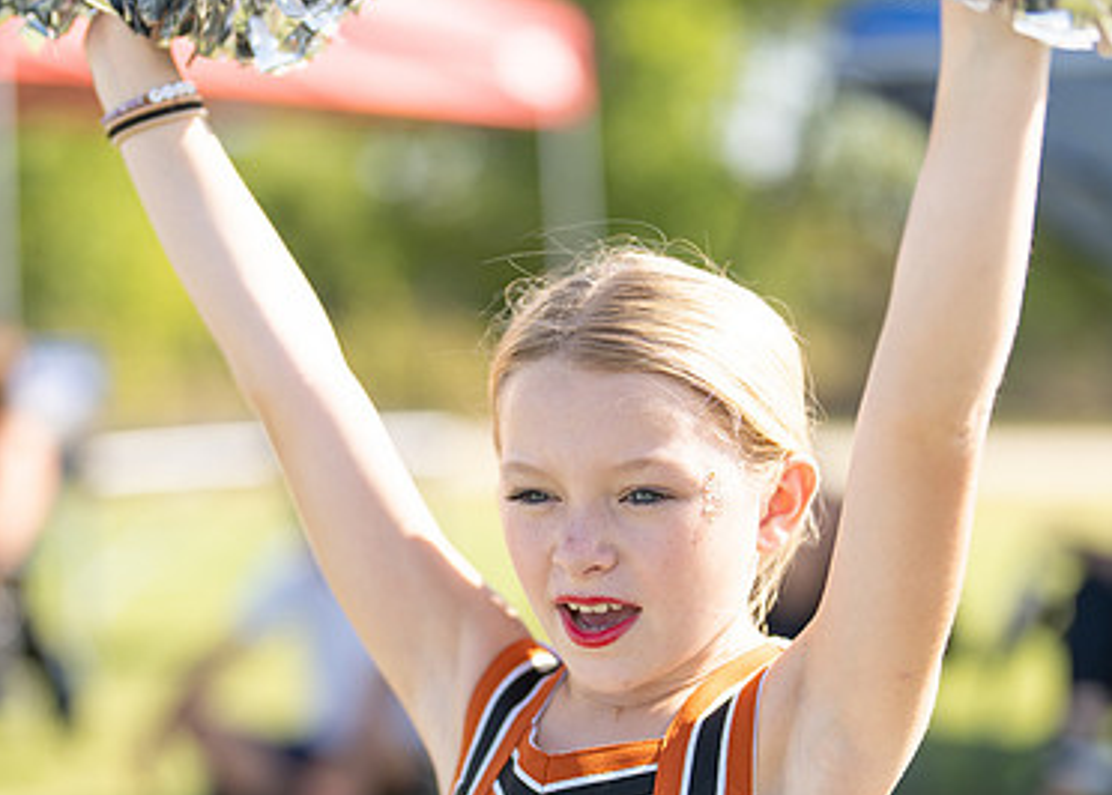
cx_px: 511
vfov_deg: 16.0
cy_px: 561
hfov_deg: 22.4
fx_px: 2812
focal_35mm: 89
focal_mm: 50
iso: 100
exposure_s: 1/4000
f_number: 1.2
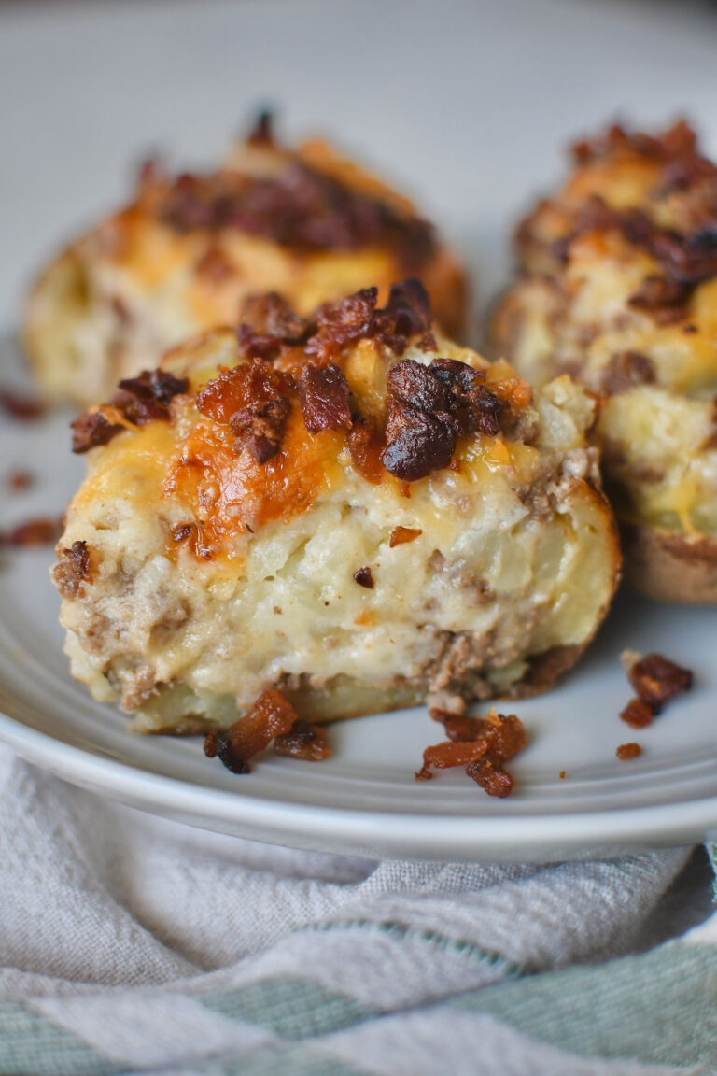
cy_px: 538
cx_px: 358
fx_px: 1553
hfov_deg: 26.0
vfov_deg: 38.2
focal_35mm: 52
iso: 800
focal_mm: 35
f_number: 3.5
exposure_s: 1/160
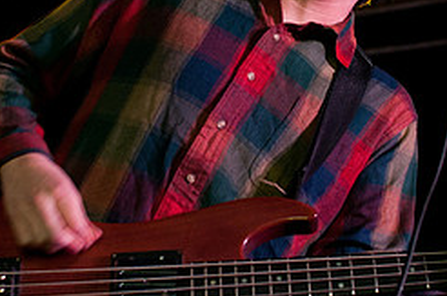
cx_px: 267
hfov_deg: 19.3
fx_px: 1314
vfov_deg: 12.8
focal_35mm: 106
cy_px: 66
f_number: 2.8
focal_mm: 30
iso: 1000
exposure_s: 1/80
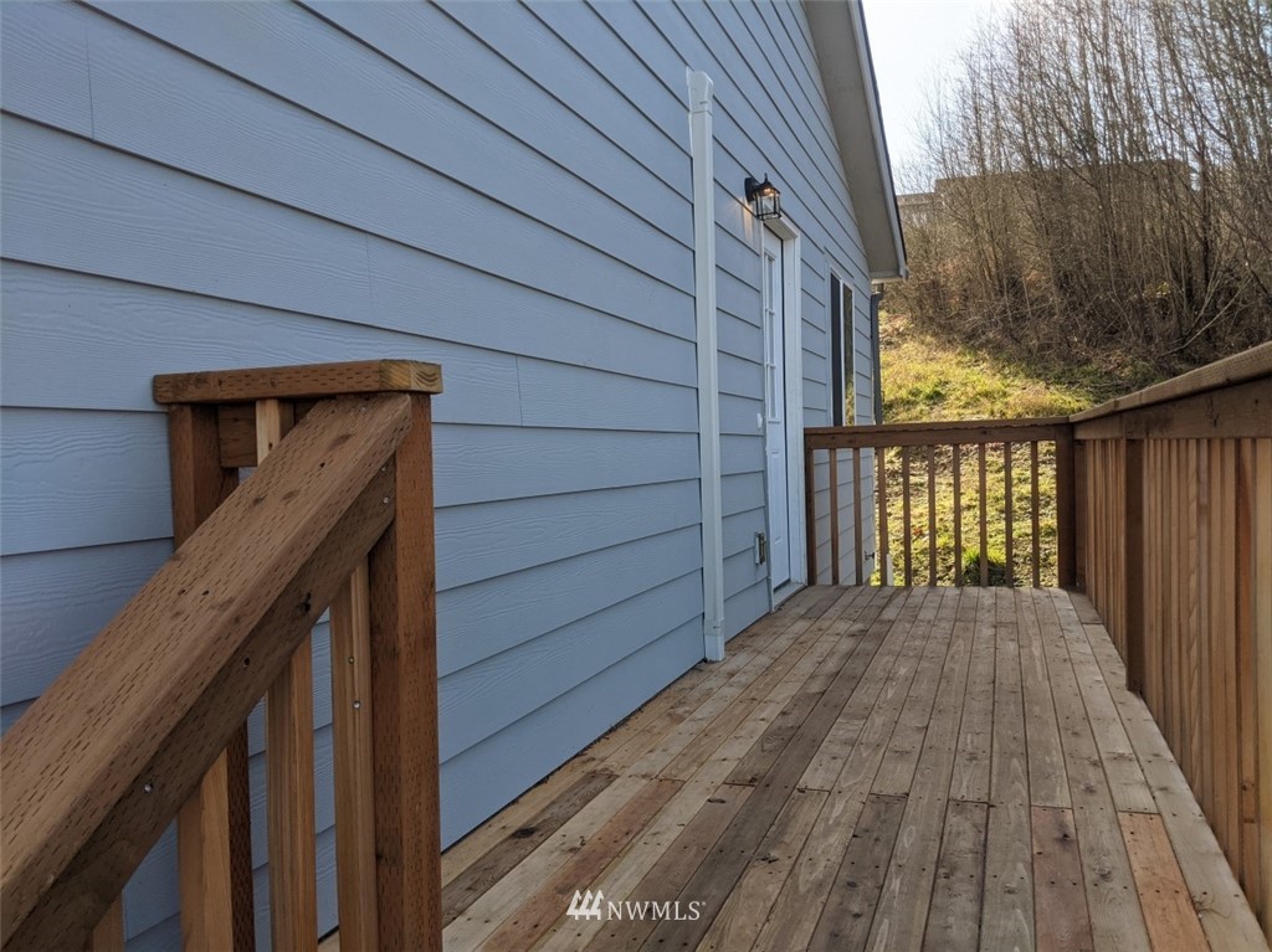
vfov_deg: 51.3
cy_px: 476
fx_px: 992
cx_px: 636
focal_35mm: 27
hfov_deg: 65.3
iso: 53
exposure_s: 1/1949
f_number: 1.8
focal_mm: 4.44
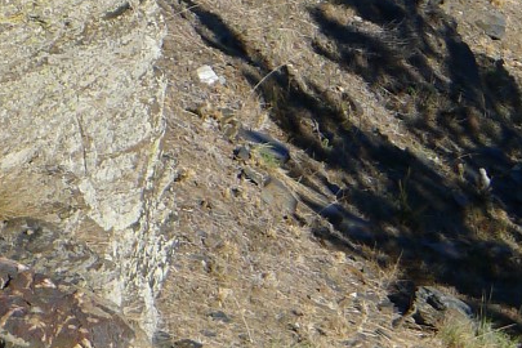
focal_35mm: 355
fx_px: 5147
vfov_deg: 3.9
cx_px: 104
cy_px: 148
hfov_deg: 5.8
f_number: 4
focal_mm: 19.2
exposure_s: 1/640
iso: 80
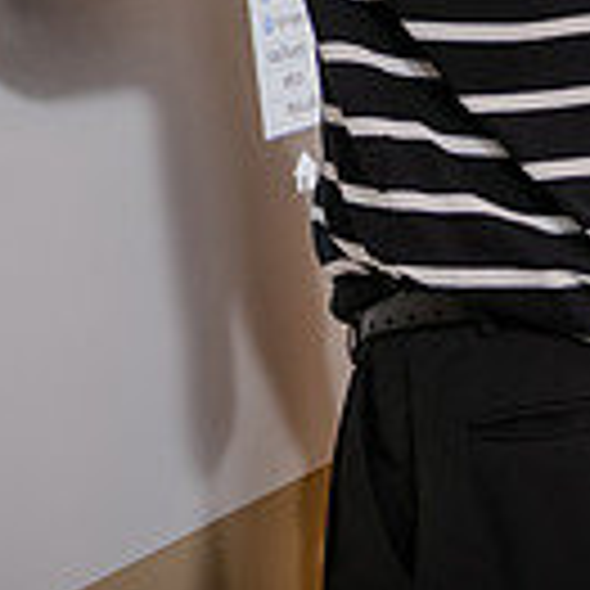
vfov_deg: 10.3
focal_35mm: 165
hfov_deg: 10.6
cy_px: -259
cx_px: 383
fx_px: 3182
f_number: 2.8
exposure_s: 1/200
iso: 800
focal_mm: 44
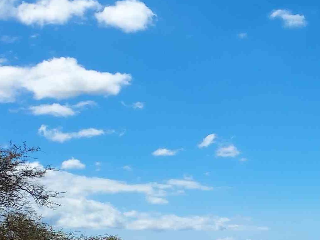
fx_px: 666
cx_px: 433
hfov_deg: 23.4
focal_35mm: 72
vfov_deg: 19.8
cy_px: 241
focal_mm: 4.6
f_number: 1.8
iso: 40
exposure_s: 1/1663
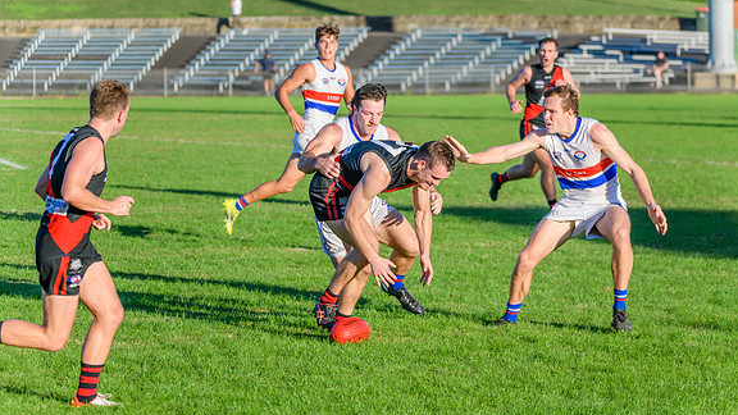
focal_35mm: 171
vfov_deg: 7.1
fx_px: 3346
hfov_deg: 12.6
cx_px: 396
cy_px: 220
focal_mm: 150
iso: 800
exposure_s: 1/2000
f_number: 5.6
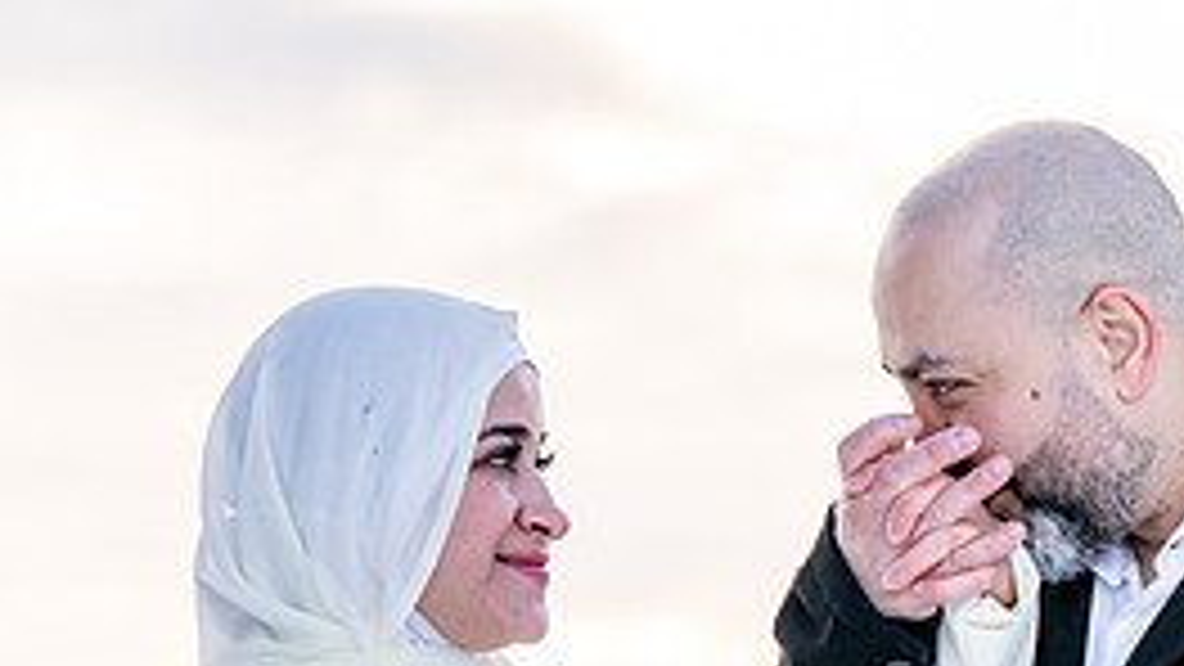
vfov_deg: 3.5
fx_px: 10801
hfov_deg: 6.3
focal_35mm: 344
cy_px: 805
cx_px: 963
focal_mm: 132
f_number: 4.5
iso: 100
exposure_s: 1/125
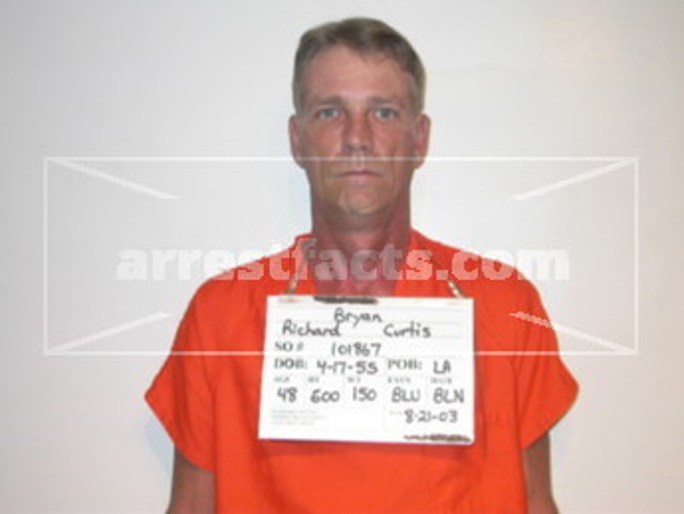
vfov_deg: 26.1
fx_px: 1107
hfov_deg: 34.3
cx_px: 342
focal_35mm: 56
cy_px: 257
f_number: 3
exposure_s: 1/60.3
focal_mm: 11.6
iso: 100
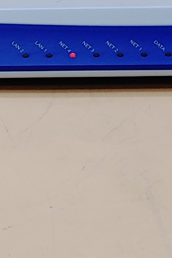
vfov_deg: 14.2
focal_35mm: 143
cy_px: 10
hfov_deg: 9.5
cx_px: -26
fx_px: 1025
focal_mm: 4.36
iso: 50
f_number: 1.8
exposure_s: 1/188
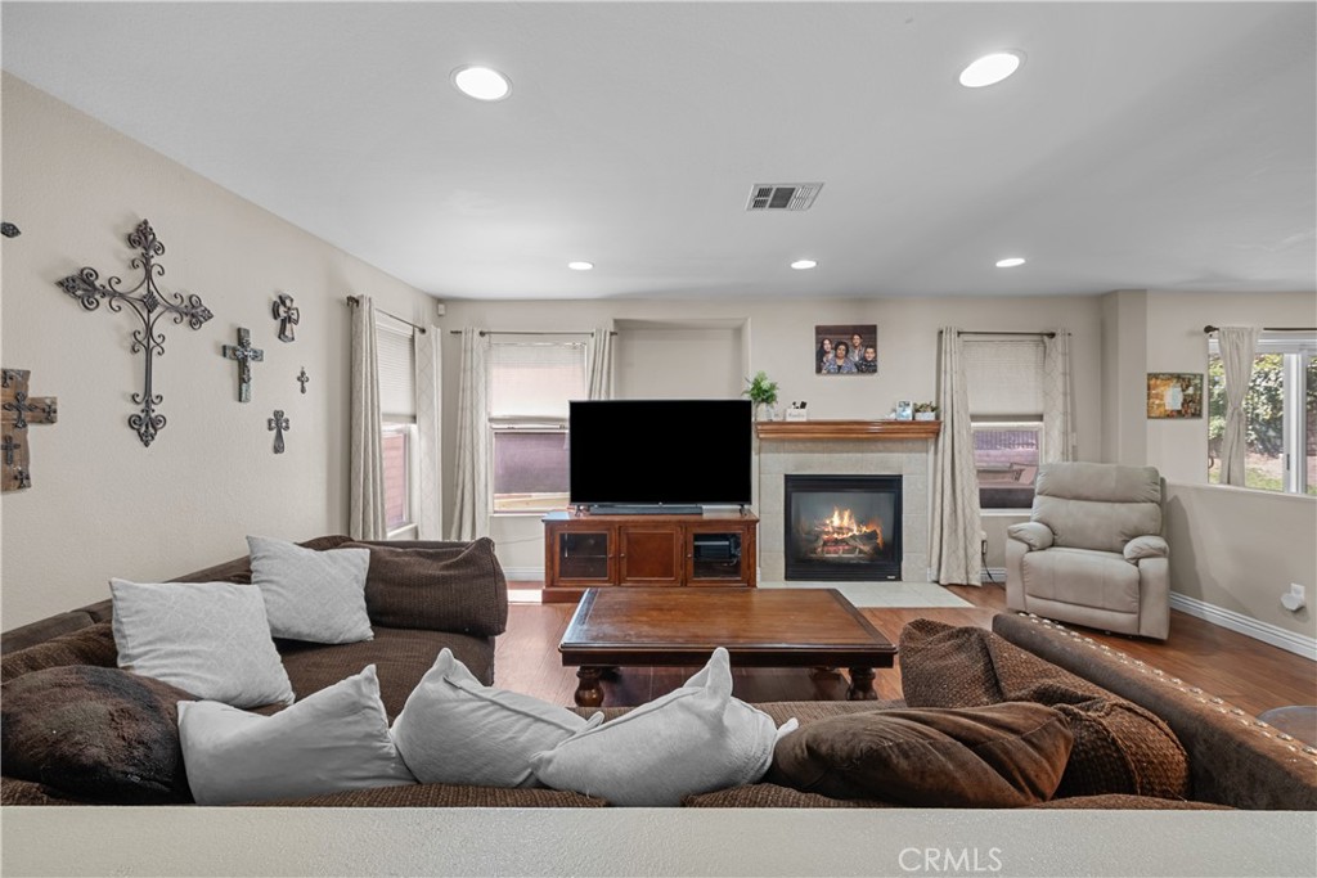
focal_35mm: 15
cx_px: 658
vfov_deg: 77.3
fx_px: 549
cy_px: 439
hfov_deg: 100.4
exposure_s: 1
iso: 100
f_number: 9
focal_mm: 15
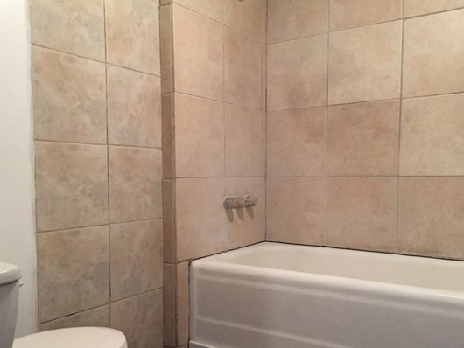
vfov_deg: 40.6
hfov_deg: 52.6
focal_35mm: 35
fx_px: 469
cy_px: 203
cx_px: 241
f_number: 2.2
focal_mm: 4.15
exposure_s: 1/30
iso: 250
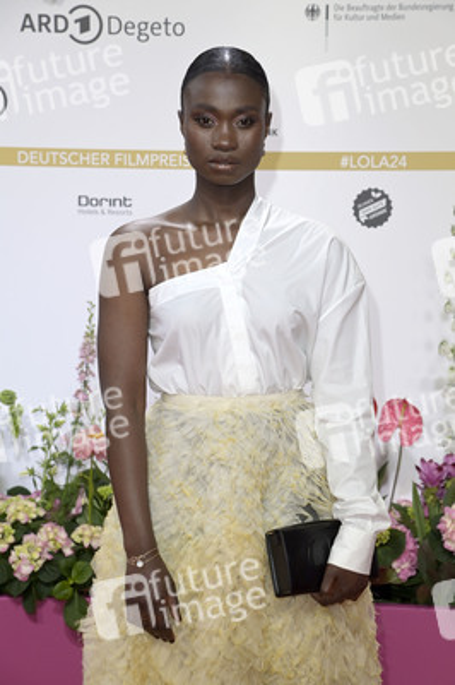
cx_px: 228
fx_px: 1614
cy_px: 342
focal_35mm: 85
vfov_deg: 23.9
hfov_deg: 16.0
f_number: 6.3
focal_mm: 85
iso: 640
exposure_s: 1/250
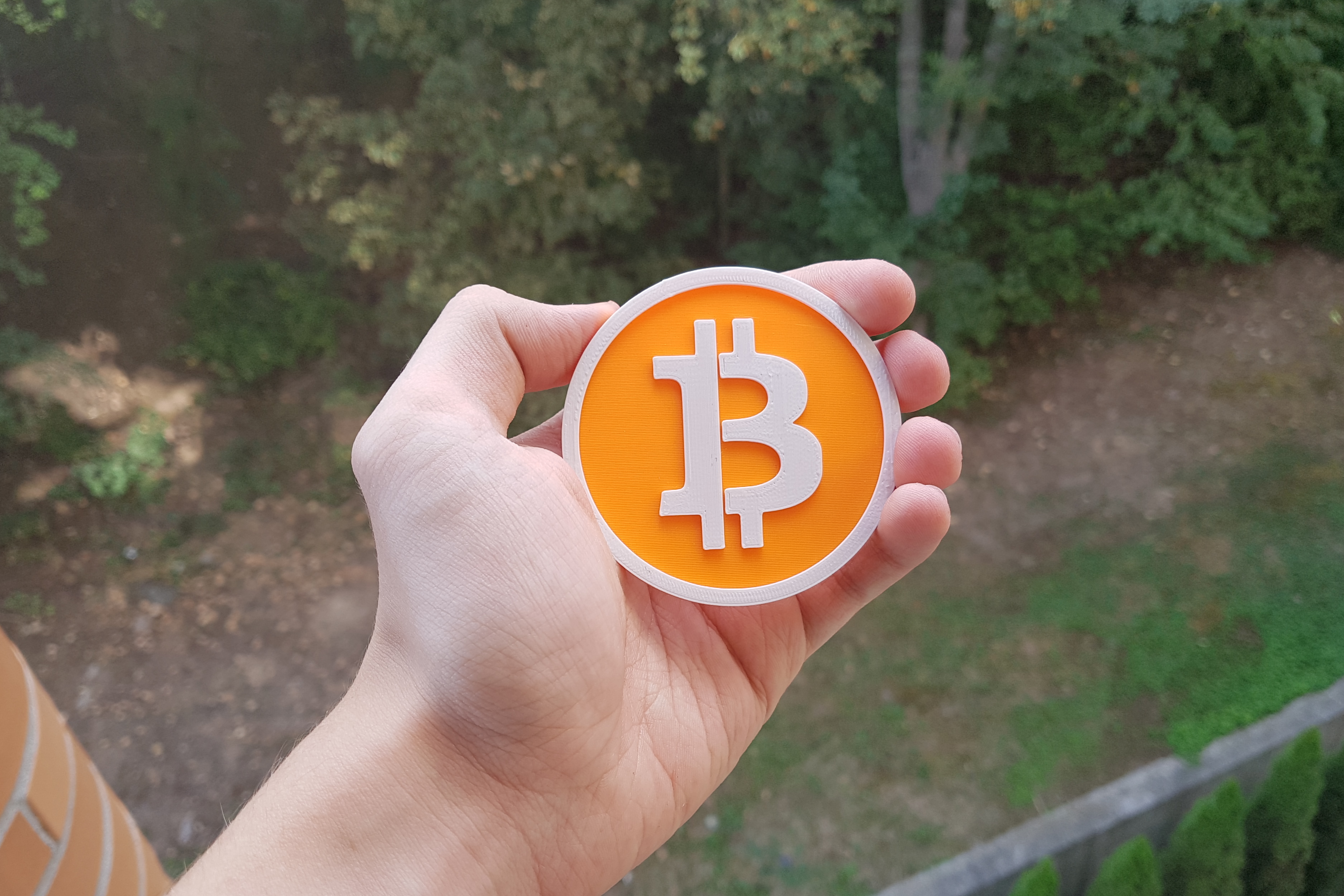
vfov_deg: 44.9
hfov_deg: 63.7
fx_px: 1082
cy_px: 467
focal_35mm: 29
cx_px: 676
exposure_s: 1/166
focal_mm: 4.2
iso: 50
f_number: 1.7
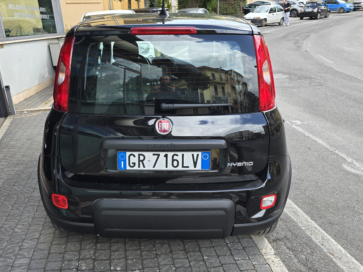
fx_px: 325
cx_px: 156
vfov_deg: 45.4
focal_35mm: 31
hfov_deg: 58.1
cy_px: 149
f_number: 1.7
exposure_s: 1/180
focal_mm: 6.3
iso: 20
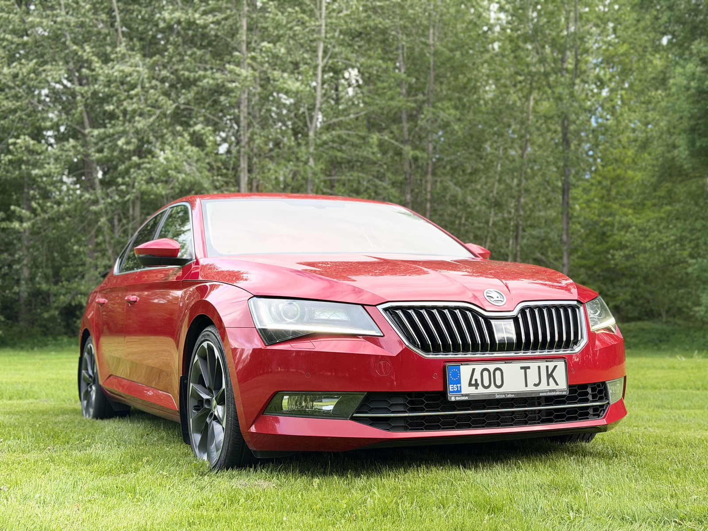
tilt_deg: +3.5
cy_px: 266
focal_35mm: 48
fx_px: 982
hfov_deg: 39.7
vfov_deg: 30.3
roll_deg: +0.3
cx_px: 354
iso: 100
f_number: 1.78
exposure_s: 1/530
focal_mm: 6.76
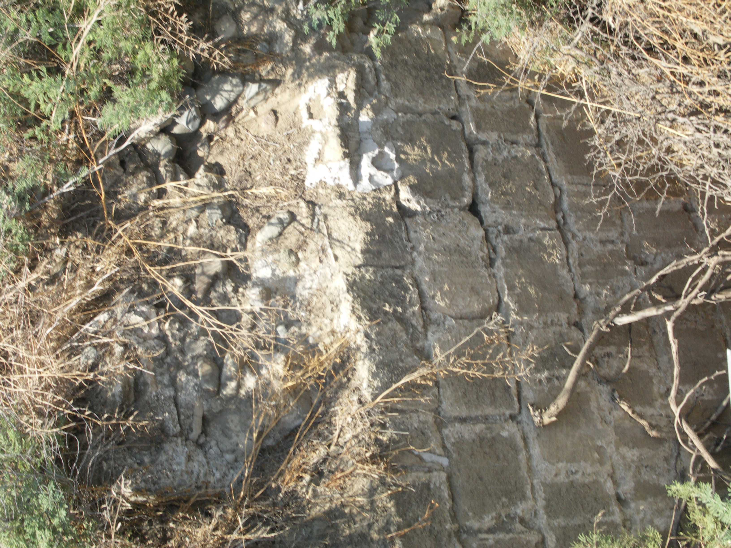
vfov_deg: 18.4
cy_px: 274
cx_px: 366
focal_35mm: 80
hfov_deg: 24.4
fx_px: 1689
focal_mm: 20.8
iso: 100
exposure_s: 1/60
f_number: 11
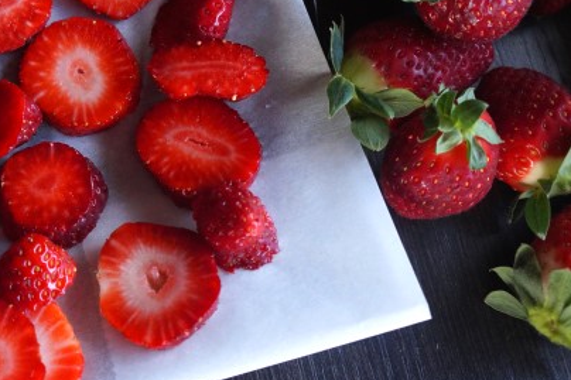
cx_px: 148
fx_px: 920
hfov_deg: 33.8
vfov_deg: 23.3
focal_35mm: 58
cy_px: 127
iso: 1000
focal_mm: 26
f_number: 4
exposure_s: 1/60
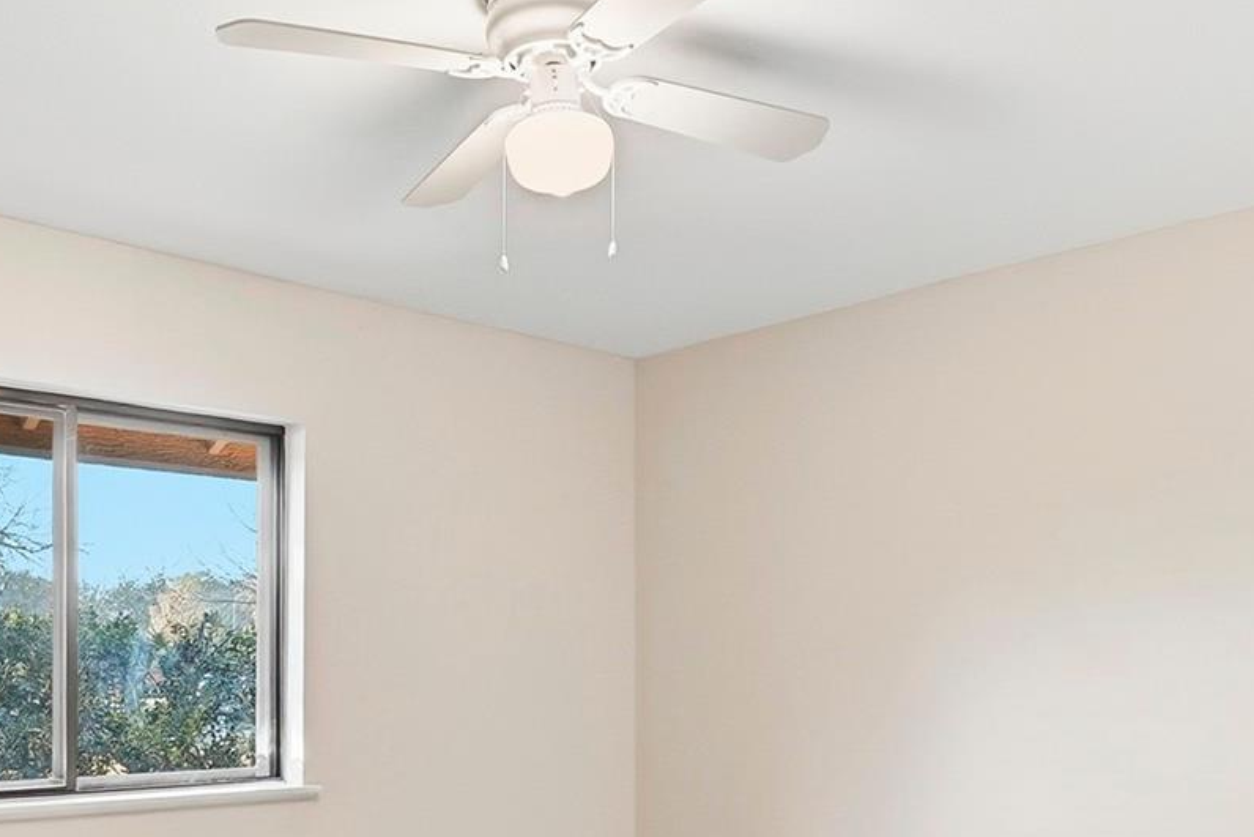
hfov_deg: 52.9
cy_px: 684
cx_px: 532
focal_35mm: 36
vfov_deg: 35.5
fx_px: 1254
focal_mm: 14
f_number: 10
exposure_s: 1/80
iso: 400
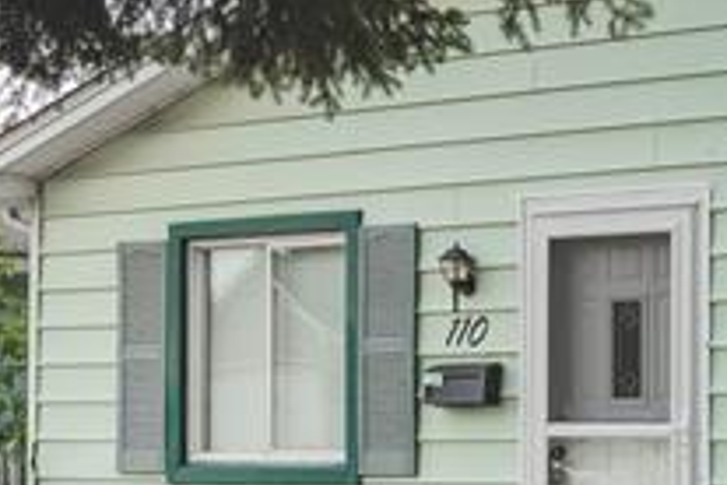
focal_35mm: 119
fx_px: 2403
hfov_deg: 16.8
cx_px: 752
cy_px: 404
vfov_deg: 11.5
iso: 500
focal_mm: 24
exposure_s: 1/400
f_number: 7.1
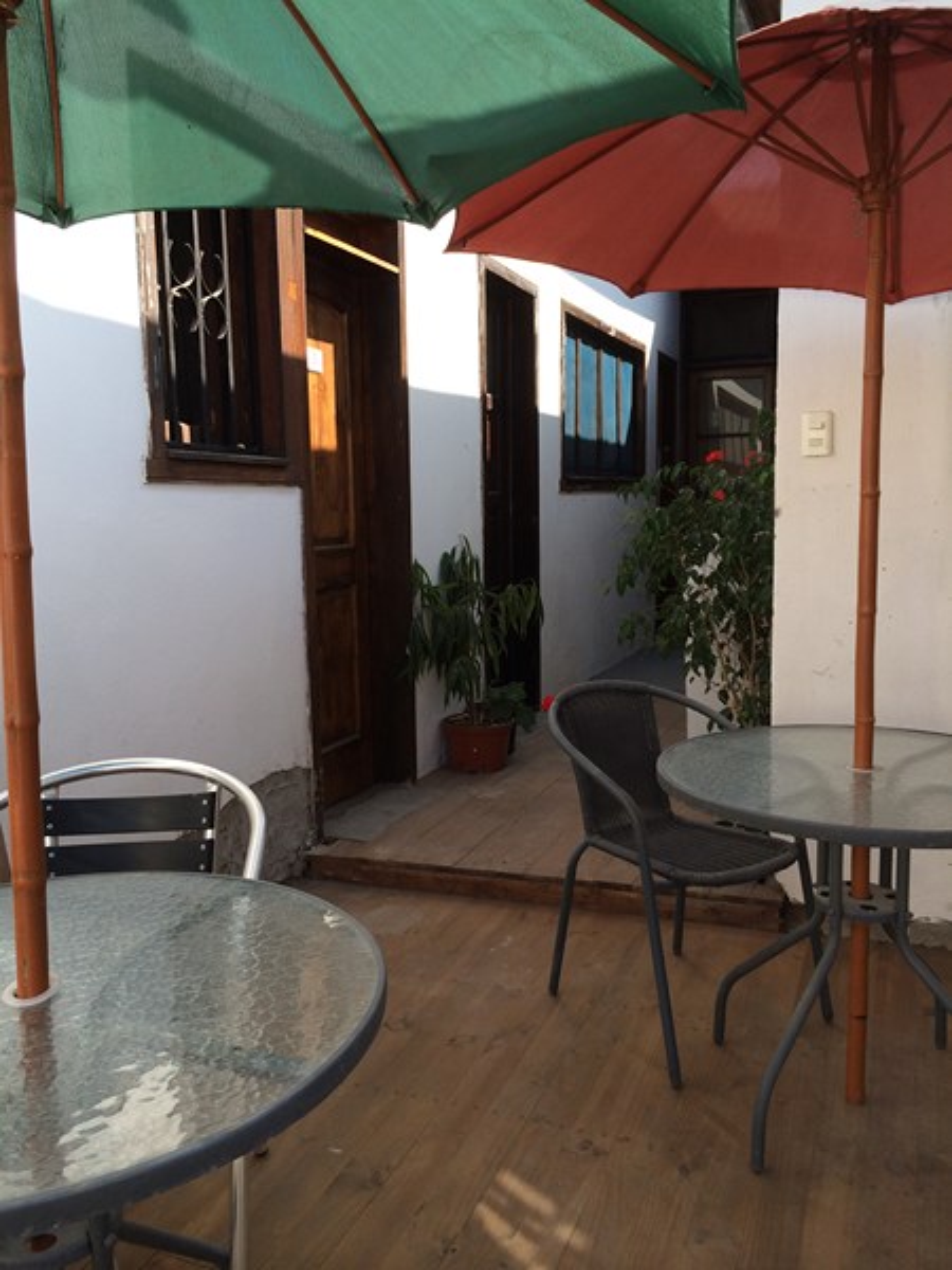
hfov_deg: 46.8
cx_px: 476
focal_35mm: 30
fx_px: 1100
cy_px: 635
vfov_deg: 60.0
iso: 32
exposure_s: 1/562
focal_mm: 4.12
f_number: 2.2
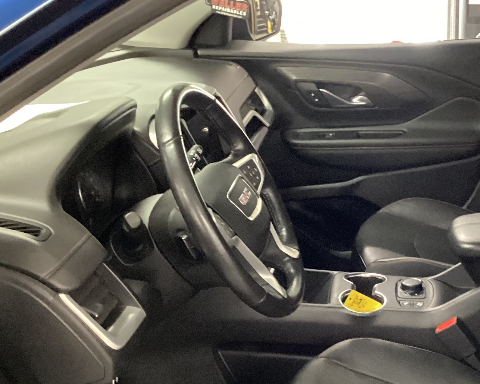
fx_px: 881
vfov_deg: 24.5
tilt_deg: -21.6
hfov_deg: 29.9
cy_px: 251
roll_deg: -0.2
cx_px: 375
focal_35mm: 62
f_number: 2.4
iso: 640
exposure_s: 1/24
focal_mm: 3.3
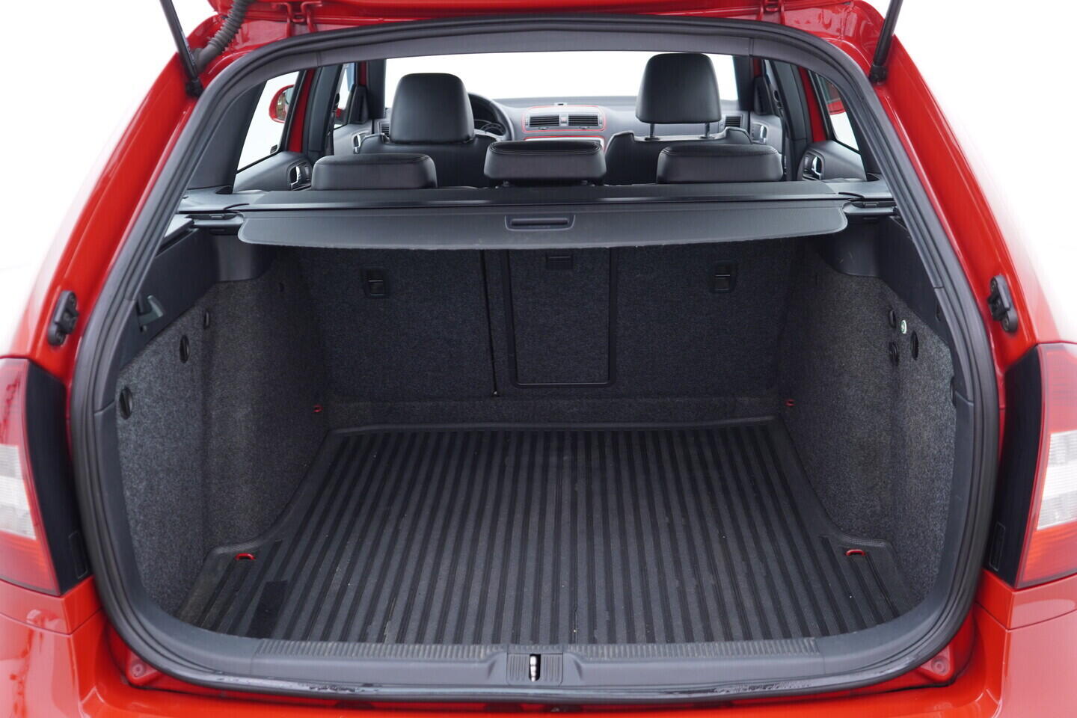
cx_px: 538
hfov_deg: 53.1
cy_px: 359
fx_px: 1077
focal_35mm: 36
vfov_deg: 36.9
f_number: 2.8
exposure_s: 1/40
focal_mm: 24
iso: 250
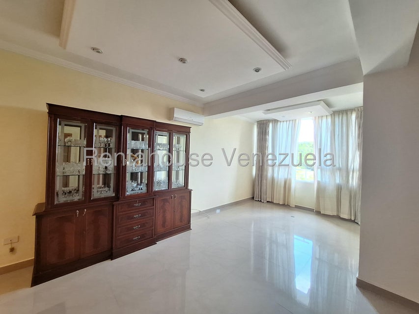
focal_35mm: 13
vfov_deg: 89.9
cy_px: 157
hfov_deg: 106.2
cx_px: 210
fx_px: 157
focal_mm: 1.74
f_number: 2.2
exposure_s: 1/33
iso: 200
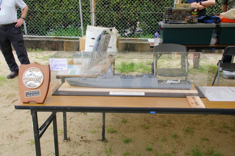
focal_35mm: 40
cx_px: 118
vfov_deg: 33.4
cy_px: 78
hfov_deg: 48.5
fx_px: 261
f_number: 8
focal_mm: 26
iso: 1250
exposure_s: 1/250
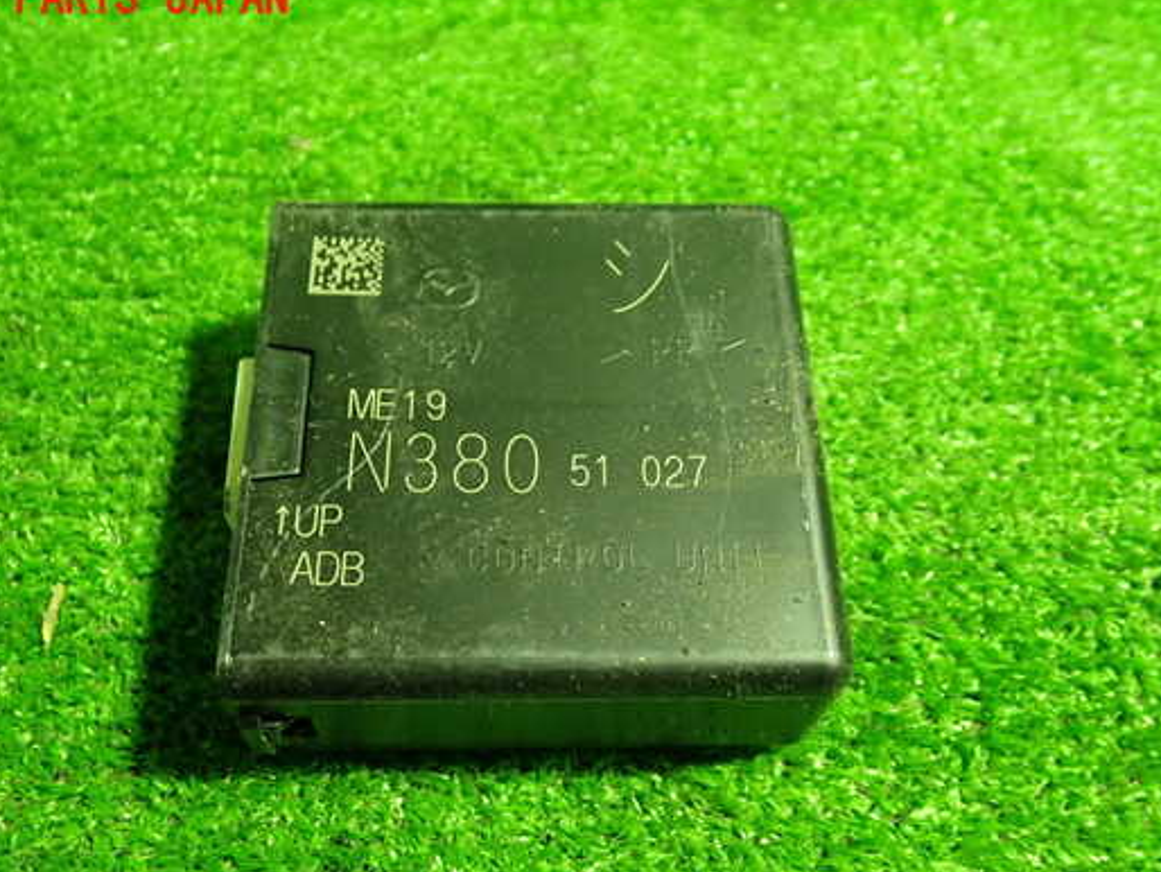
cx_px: 556
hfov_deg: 52.6
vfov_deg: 40.7
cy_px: 479
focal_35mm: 35
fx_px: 1174
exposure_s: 1/30
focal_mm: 5.4
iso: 640
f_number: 2.3
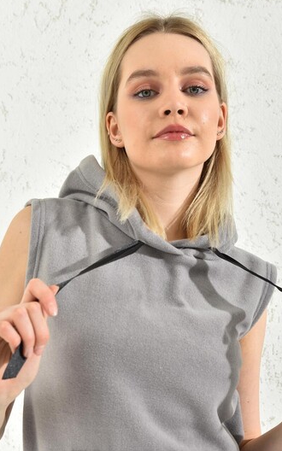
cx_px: 144
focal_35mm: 55
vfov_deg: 36.8
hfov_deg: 23.6
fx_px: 676
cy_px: 260
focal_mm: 38
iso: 100
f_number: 7.1
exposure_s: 1/160
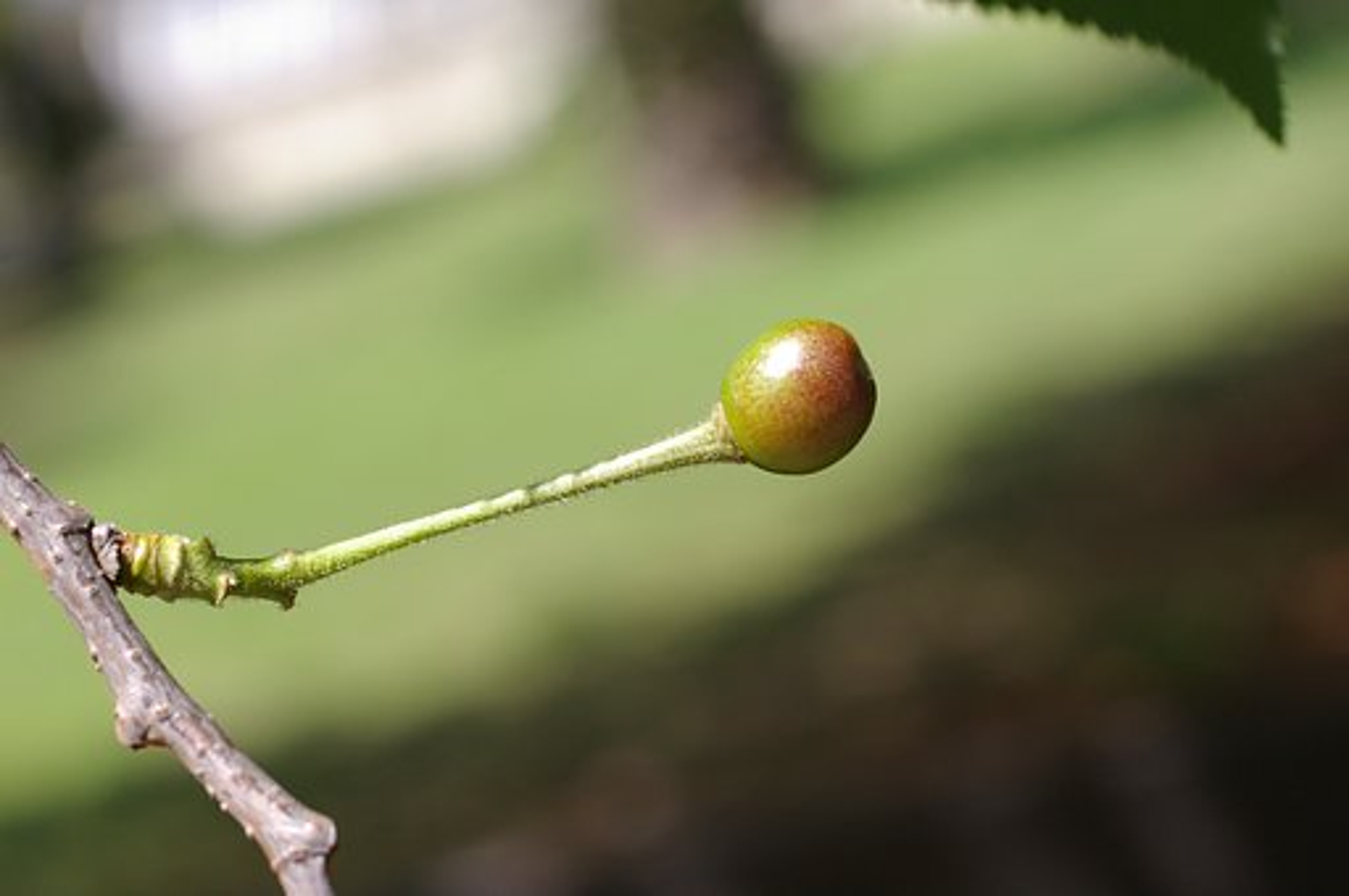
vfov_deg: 18.1
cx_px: 674
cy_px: 448
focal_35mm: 75
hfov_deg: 27.0
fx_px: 2807
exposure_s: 1/350
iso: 400
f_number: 8
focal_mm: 50
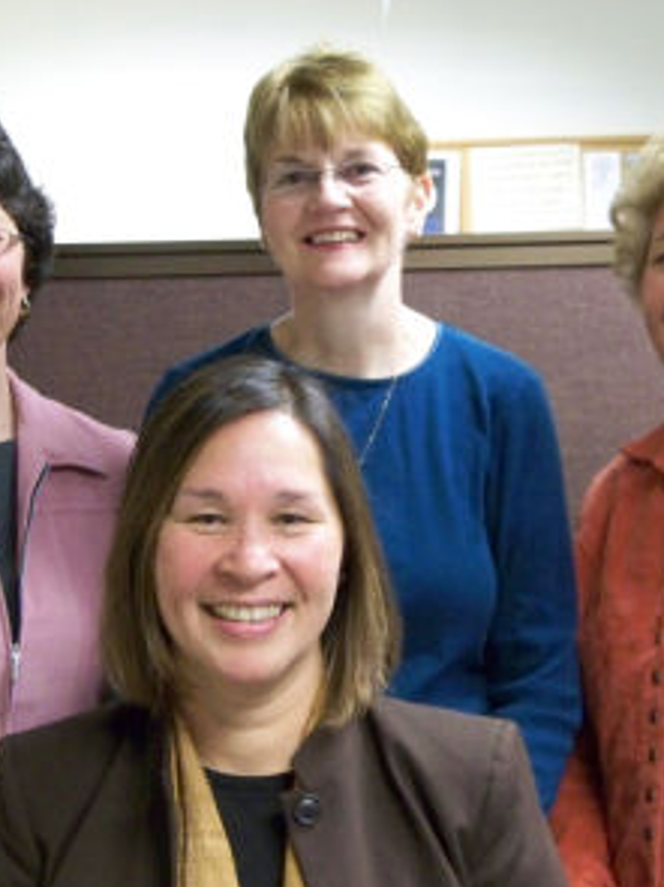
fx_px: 2739
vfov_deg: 18.4
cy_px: 442
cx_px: 343
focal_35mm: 107
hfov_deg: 13.8
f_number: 3.4
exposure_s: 1/40
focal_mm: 16.86
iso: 640
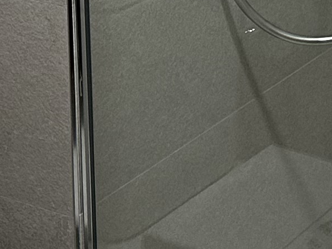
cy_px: -171
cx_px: 264
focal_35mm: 162
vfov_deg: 8.8
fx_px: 1554
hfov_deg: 12.1
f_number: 1.78
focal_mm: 6.86
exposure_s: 1/100
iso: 200
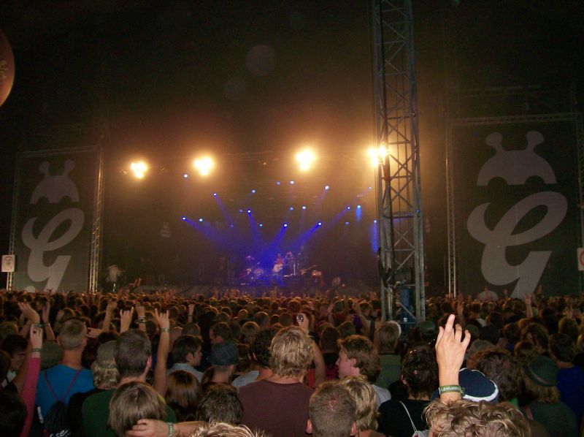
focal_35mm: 36
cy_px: 218
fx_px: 607
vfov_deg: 39.6
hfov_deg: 51.4
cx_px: 292
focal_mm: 6
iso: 140
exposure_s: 1/64
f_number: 2.7
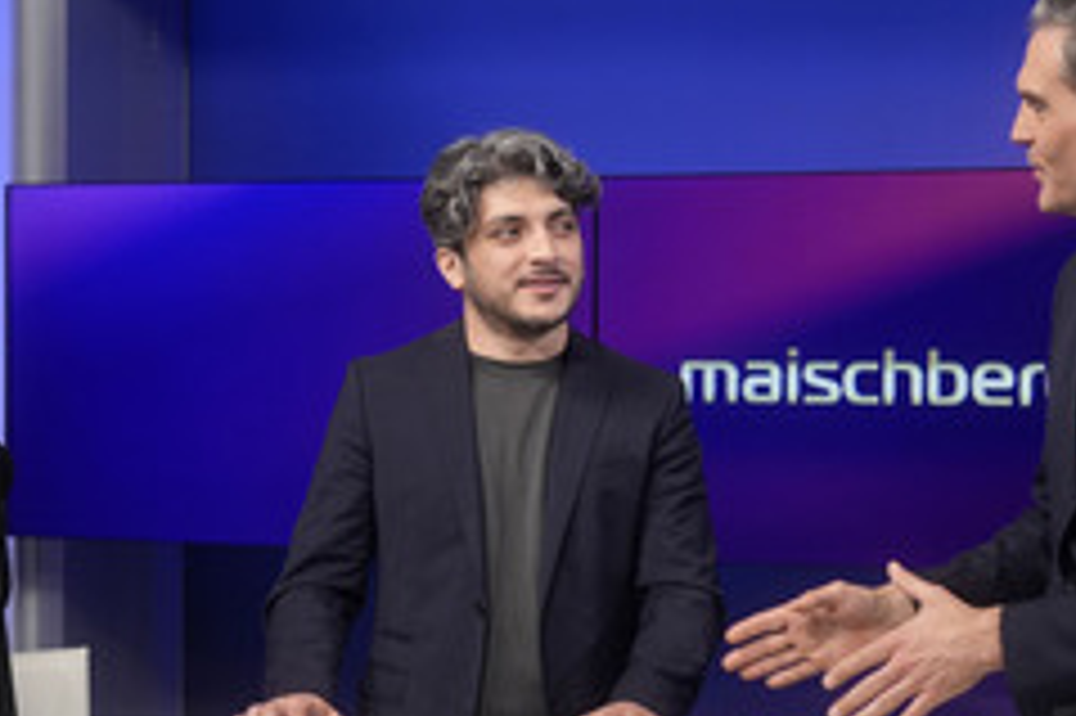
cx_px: 488
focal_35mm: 85
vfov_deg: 16.0
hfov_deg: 23.9
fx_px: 2539
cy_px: 419
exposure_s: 1/200
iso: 640
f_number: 2.2
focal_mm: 30
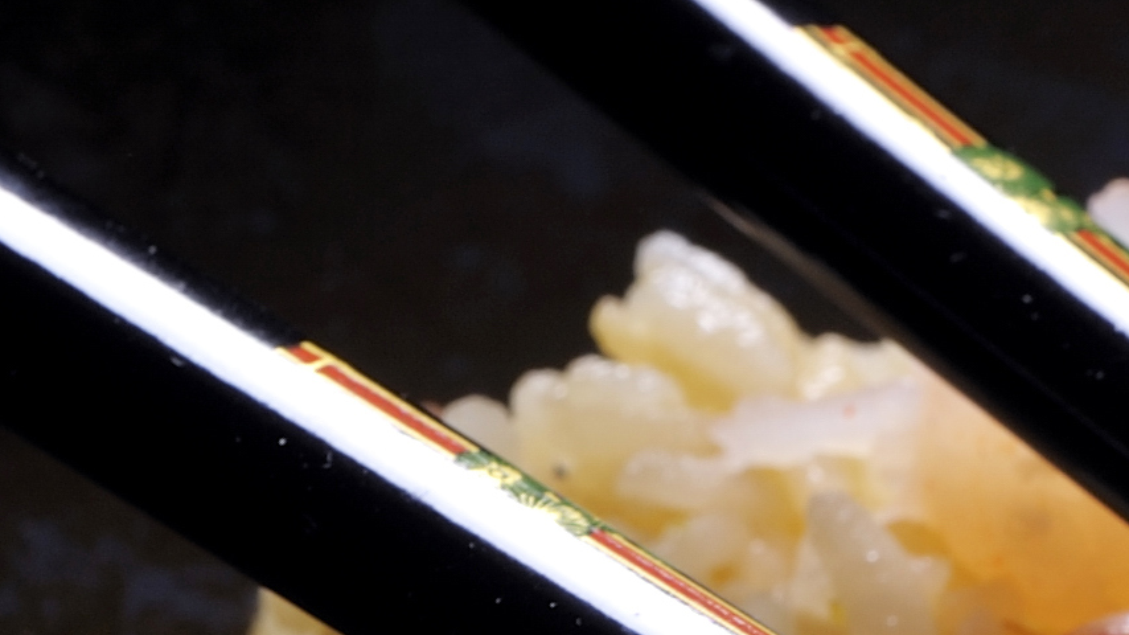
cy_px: 1304
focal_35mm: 261
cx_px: 2808
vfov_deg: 4.6
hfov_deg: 7.6
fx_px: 7812
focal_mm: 50
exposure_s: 1/125
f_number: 11
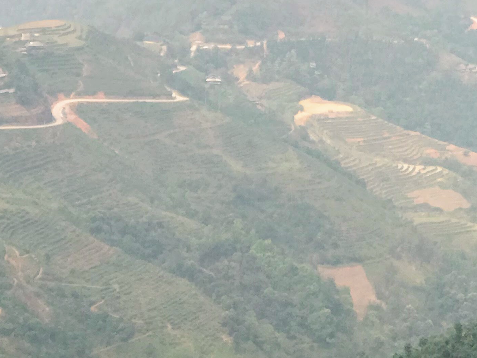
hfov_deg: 12.0
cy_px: 28
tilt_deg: -13.8
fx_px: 2260
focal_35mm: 164
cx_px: 429
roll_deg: -2.3
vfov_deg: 9.0
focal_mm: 6.6
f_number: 2.8
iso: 20
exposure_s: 1/679
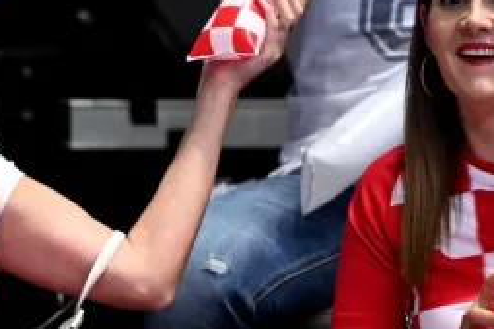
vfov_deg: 1.1
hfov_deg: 1.7
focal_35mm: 1197
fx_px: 16414
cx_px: 12
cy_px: -48
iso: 5000
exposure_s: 1/400
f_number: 4
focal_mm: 400
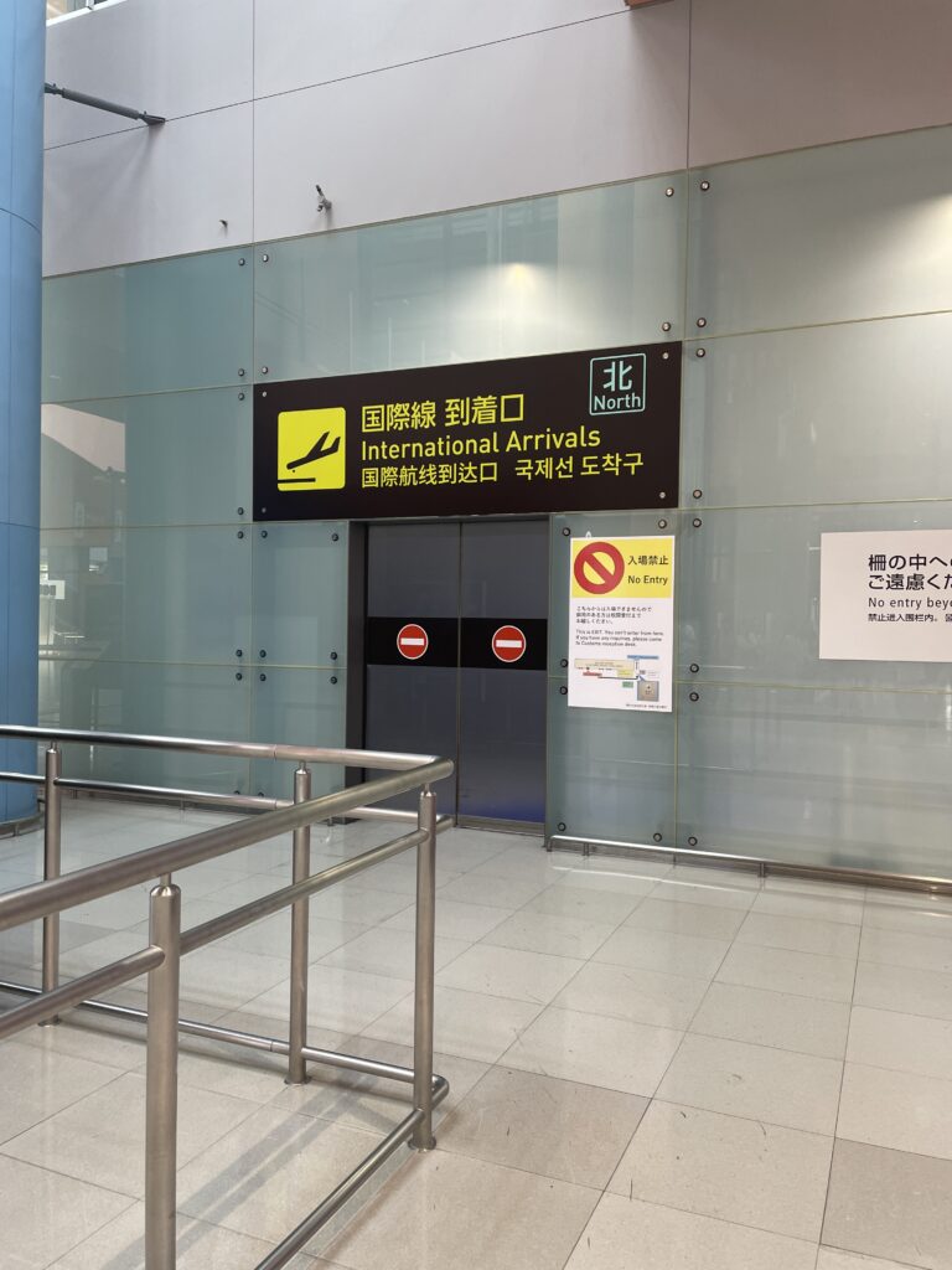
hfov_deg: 53.1
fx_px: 953
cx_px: 476
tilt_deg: -0.3
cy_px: 635
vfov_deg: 67.3
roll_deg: -0.9
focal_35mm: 26
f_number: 1.6
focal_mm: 4.2
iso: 64
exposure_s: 1/60
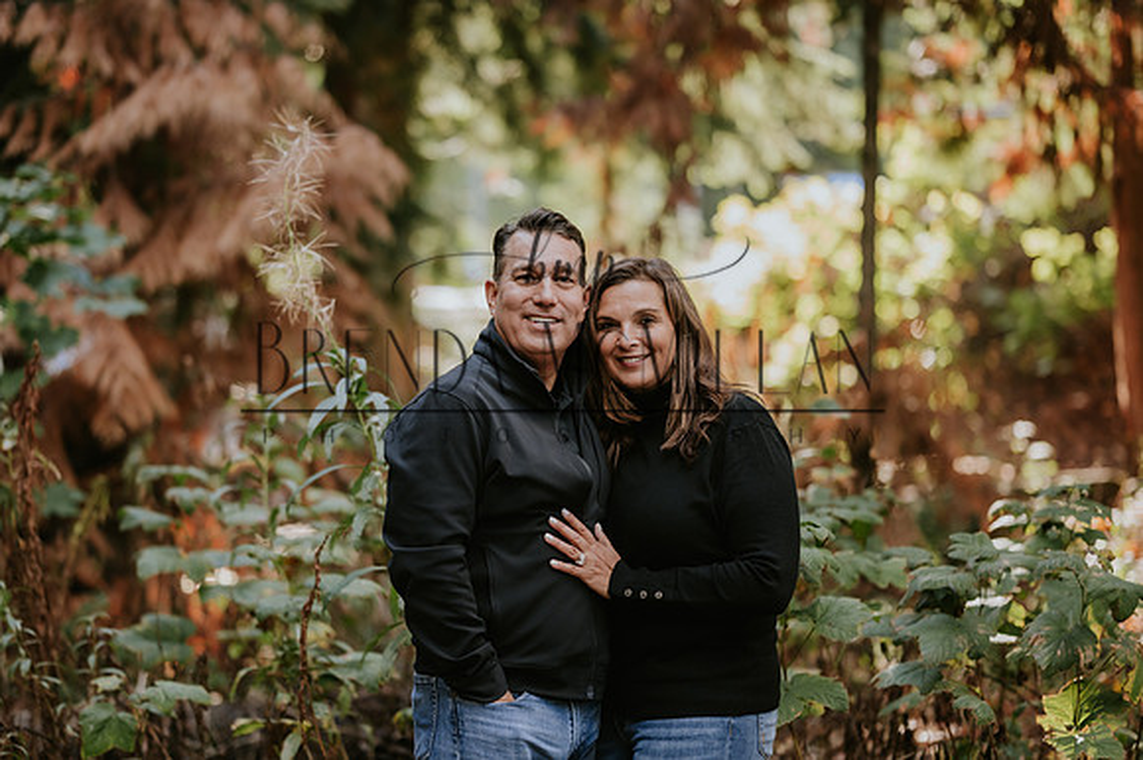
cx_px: 513
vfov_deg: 14.6
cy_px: 389
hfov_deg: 21.8
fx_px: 2973
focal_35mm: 94
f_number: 1.8
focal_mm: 85
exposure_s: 1/640
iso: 500
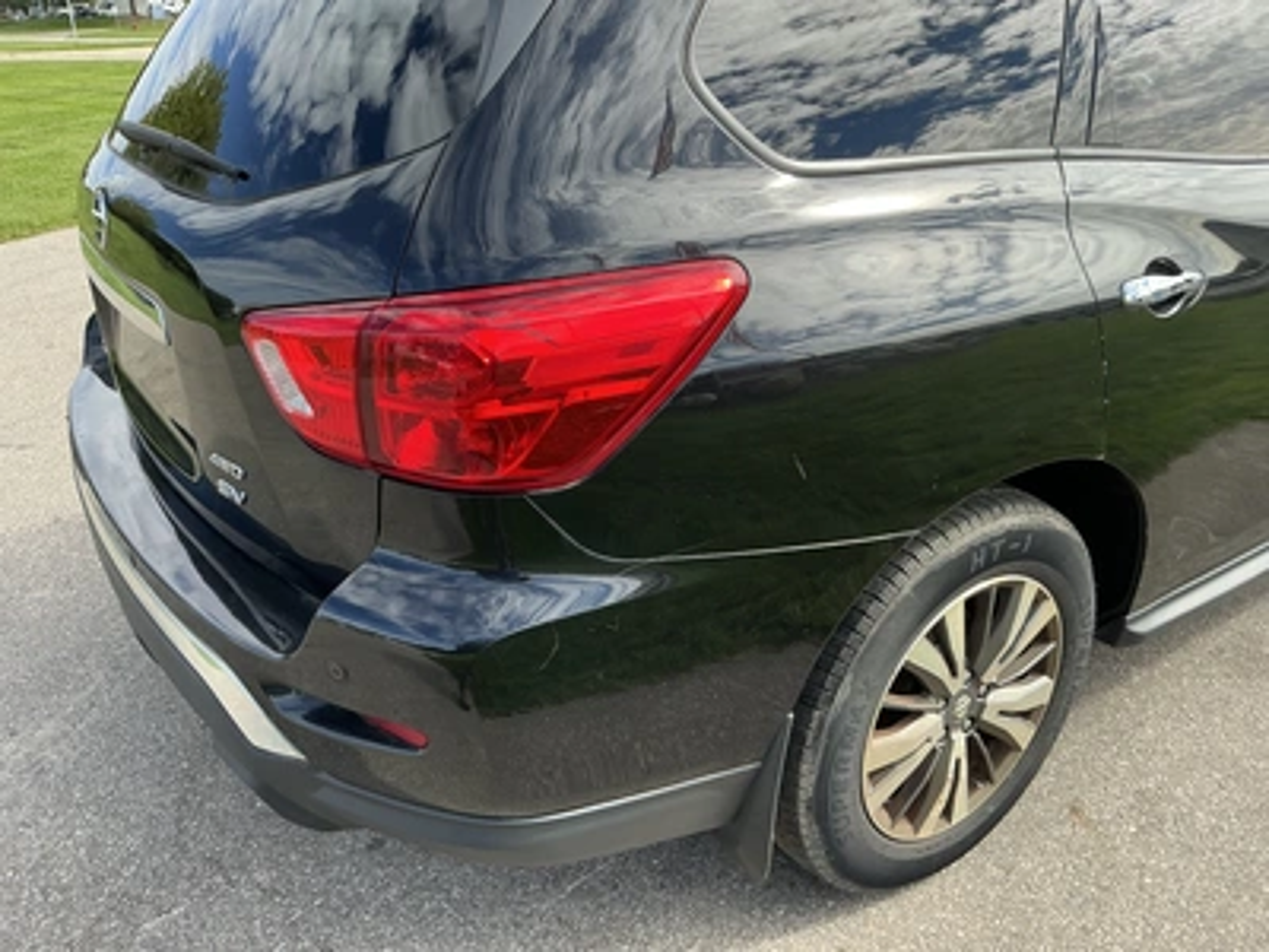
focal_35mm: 28
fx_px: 1026
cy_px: 476
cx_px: 634
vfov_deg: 49.7
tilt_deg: -19.3
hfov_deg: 63.4
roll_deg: +0.8
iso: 25
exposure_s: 1/389
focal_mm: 3
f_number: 1.8
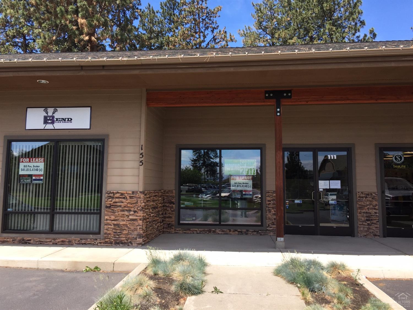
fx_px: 346
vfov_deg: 48.2
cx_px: 206
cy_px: 155
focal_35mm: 29
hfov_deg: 61.7
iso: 32
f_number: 2.2
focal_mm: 4.15
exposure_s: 1/1099
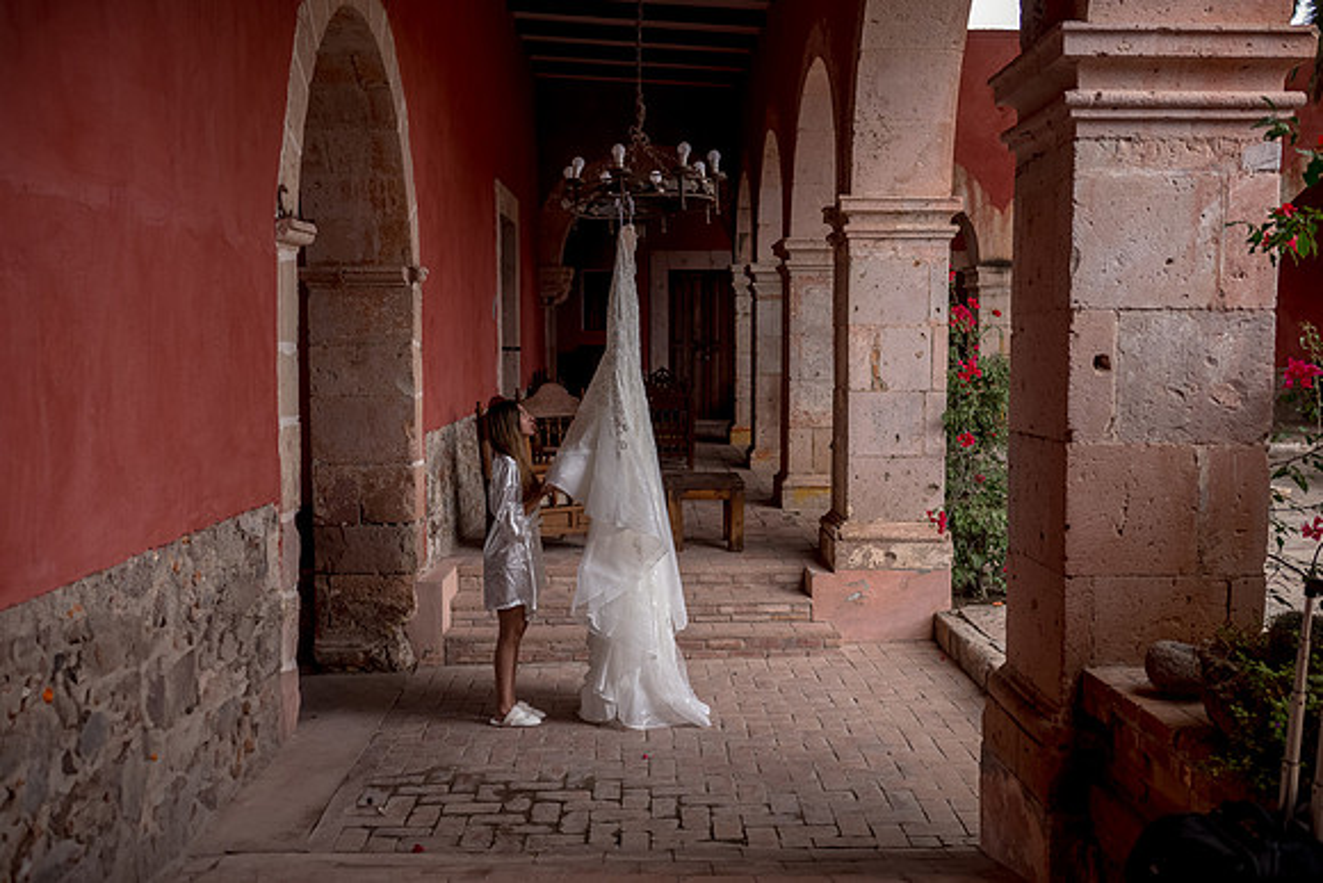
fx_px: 1286
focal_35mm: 35
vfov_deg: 37.9
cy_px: 442
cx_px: 662
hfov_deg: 54.4
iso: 100
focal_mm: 35
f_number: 3.2
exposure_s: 1/100
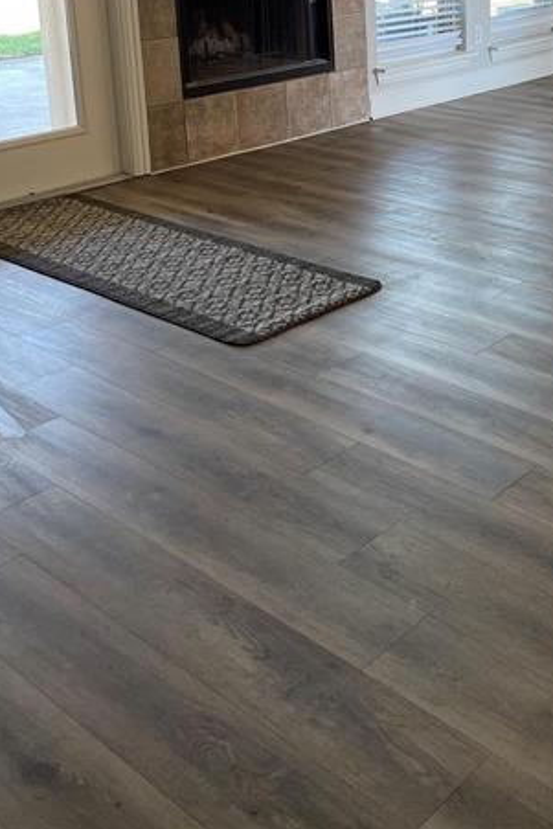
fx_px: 1059
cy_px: 125
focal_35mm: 46
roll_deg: +0.1
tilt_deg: -12.6
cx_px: 492
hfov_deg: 28.2
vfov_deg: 40.3
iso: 125
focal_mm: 5.1
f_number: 1.6
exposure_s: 1/120
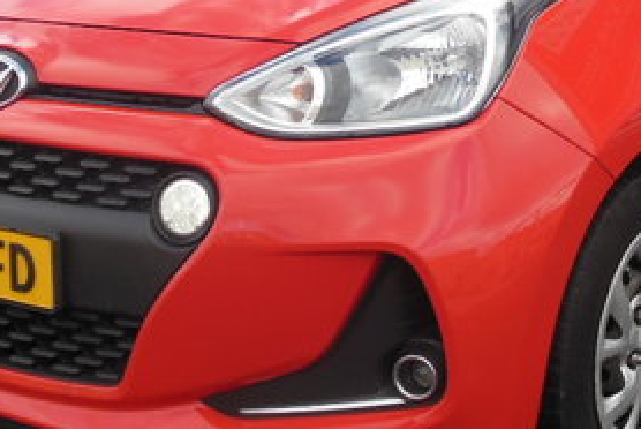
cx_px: 477
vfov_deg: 19.1
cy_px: 111
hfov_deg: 28.0
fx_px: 1265
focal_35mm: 71
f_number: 3.2
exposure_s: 1/500
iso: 125
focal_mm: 4.5
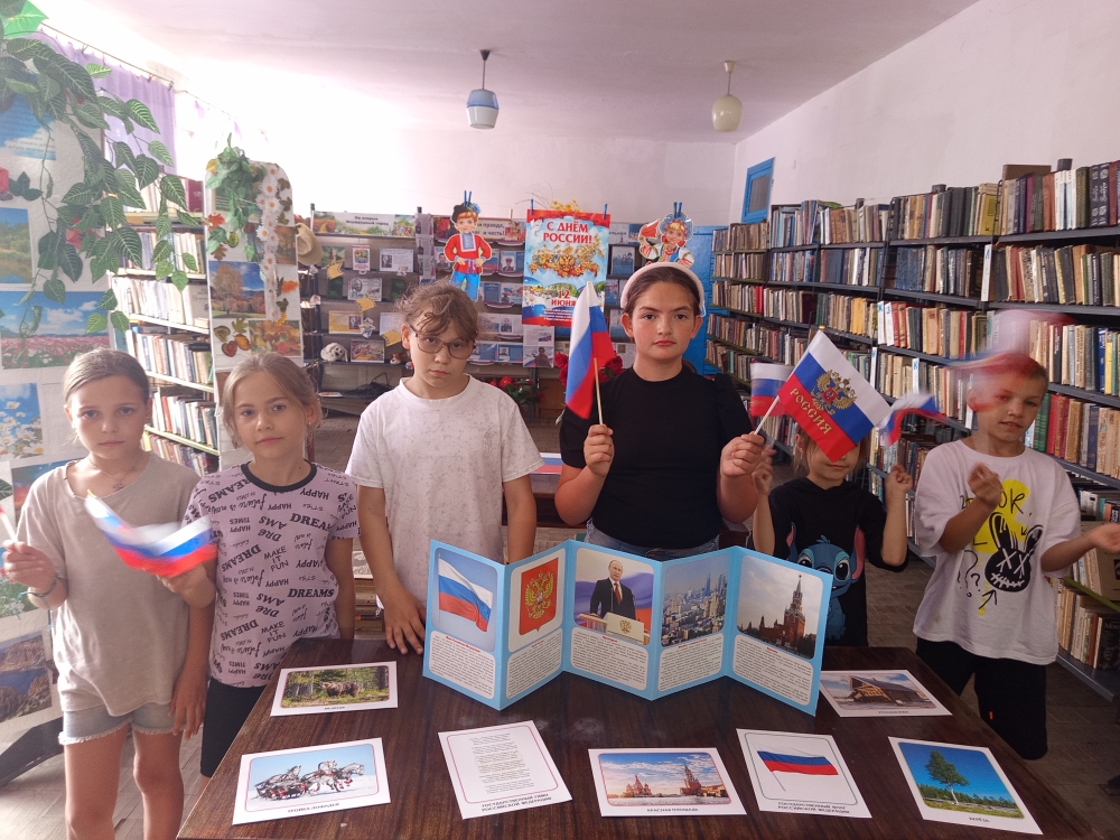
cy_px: 420
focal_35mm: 24
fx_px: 777
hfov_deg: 71.6
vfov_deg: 56.8
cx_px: 560
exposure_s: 1/33.3
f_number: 1.7
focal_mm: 5.24
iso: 626
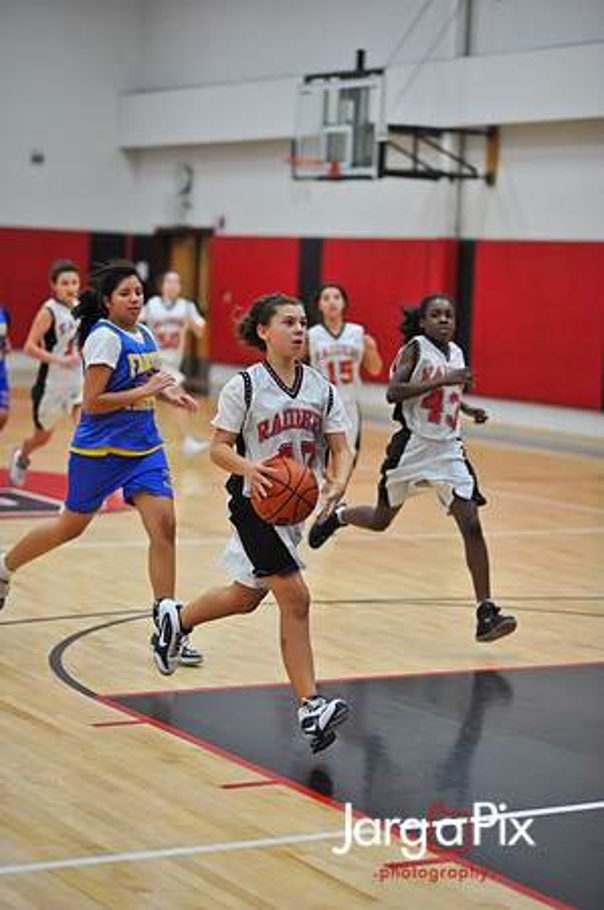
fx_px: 2144
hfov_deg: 16.0
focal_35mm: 85
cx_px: 302
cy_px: 455
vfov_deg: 23.9
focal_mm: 85
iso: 900
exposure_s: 1/500
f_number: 2
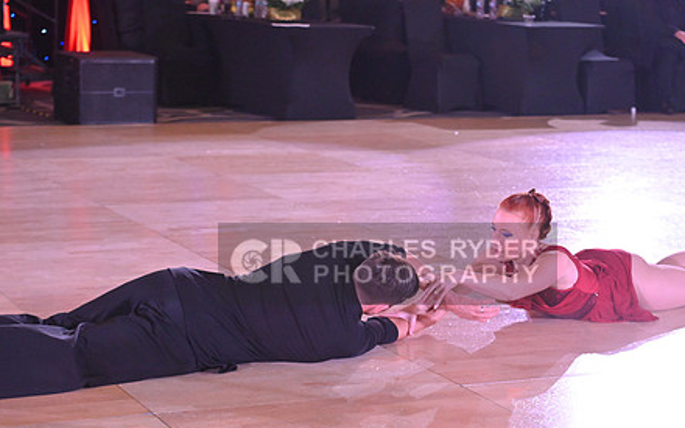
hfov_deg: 22.1
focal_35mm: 94
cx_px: 388
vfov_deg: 13.9
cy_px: 264
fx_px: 1755
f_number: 5
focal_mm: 70
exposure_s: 1/320
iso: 3200
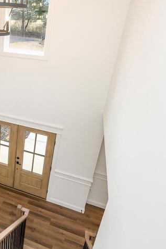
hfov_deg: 38.7
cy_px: 100
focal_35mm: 30
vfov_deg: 61.4
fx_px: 208
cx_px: 1
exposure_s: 1/100
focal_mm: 14
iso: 200
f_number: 5
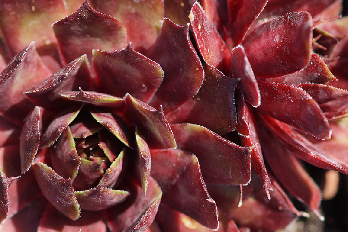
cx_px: 144
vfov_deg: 6.1
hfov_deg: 9.2
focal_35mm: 224
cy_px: 110
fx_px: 2165
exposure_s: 1/200
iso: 100
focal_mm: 100
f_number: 4
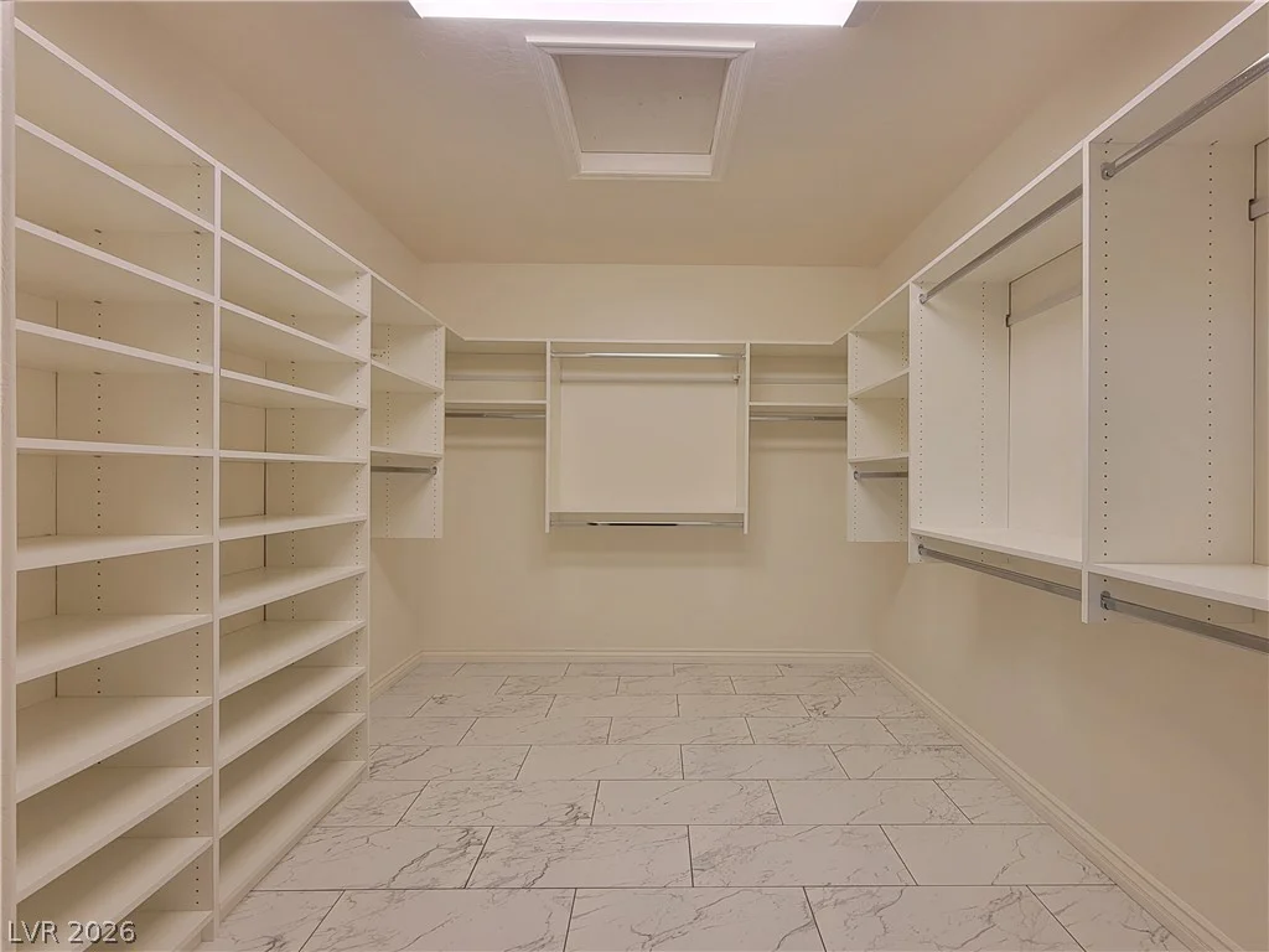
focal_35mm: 13
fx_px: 477
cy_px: 476
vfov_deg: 89.9
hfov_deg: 106.2
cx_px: 634
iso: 100
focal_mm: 2.2
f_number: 2.2
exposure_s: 1/60
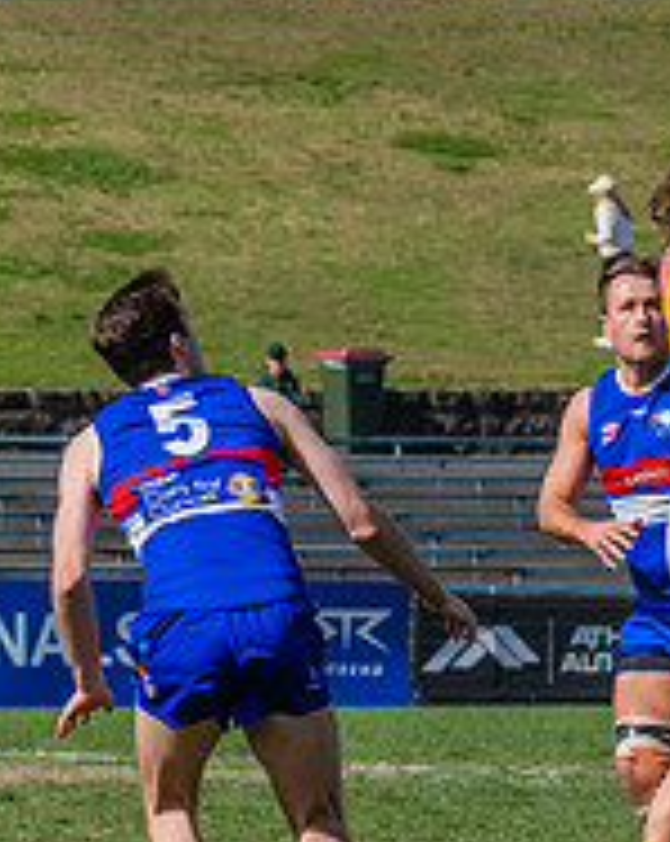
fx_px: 15157
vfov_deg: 3.2
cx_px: 1148
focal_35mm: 610
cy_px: 356
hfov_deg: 2.5
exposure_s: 1/1600
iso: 800
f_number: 10
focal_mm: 190
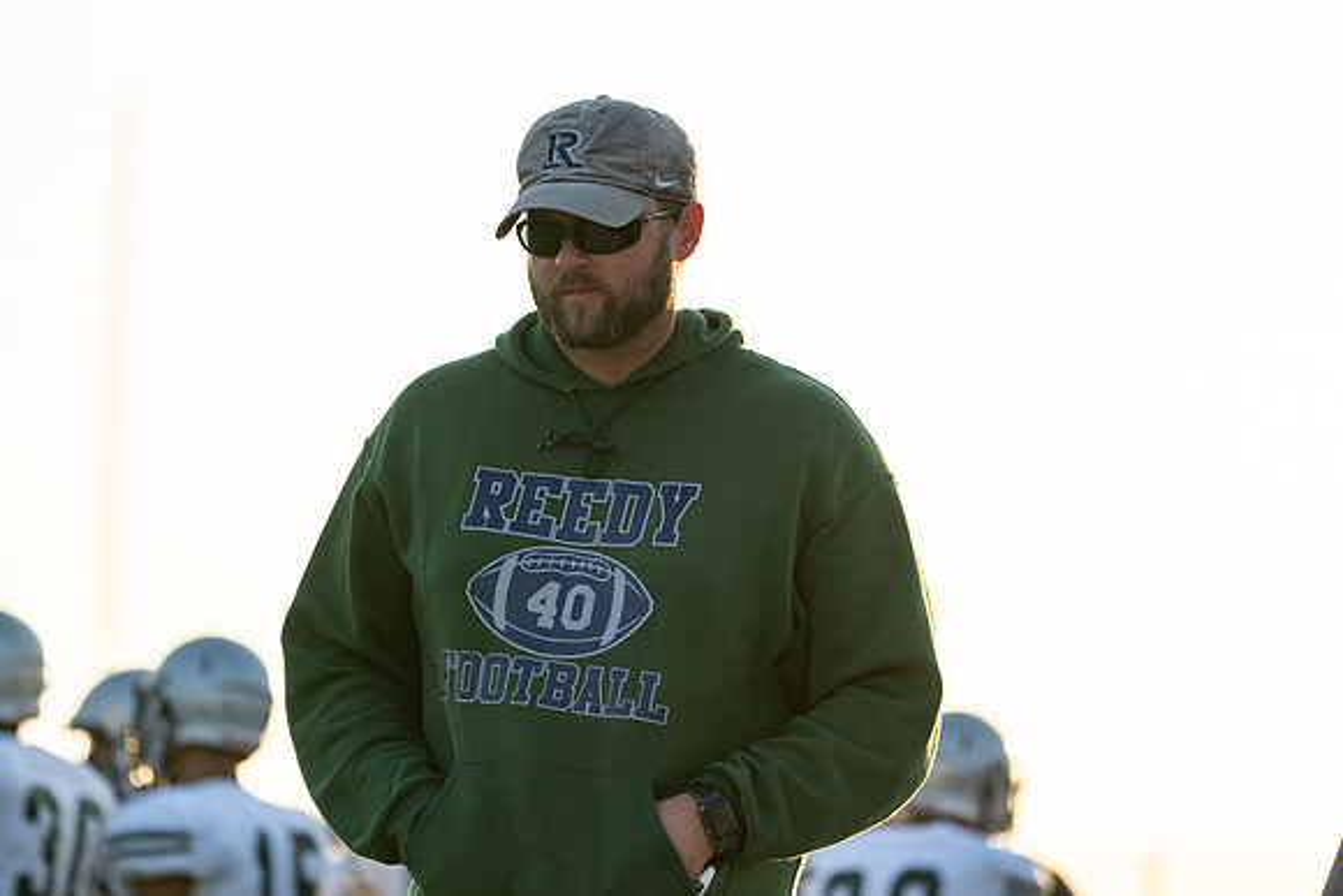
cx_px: 672
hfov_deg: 8.6
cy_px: 448
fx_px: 8880
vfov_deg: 5.8
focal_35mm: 238
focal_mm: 238
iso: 800
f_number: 5.6
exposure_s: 1/1250
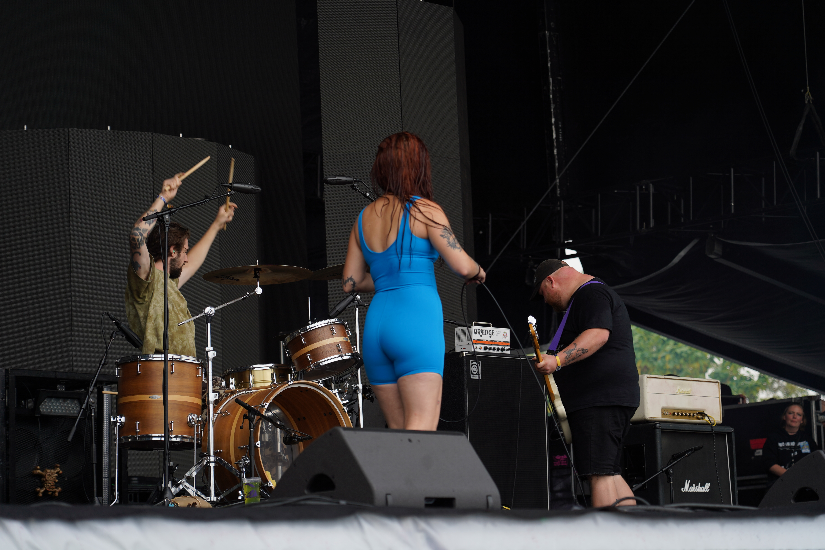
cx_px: 412
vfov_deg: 13.0
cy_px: 275
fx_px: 2406
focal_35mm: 105
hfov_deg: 19.5
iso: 100
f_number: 4.5
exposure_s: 1/160
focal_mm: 105
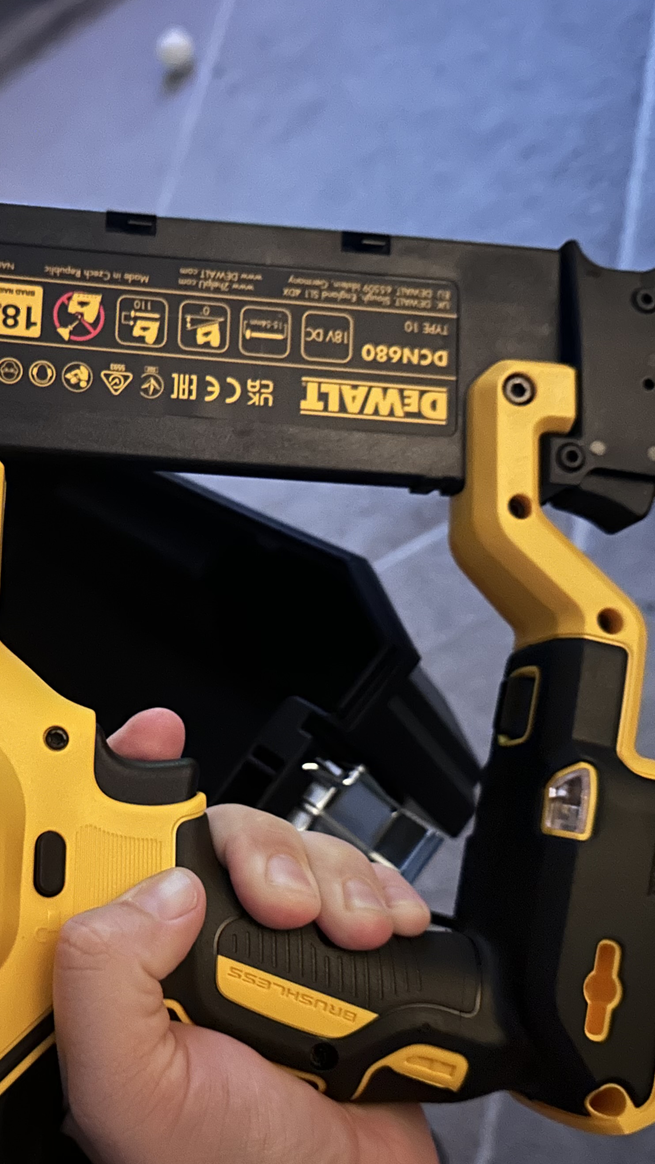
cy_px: 662
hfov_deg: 28.8
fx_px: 1235
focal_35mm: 40
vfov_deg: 50.3
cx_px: 92
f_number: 1.78
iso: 1600
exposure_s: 1/5
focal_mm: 6.86
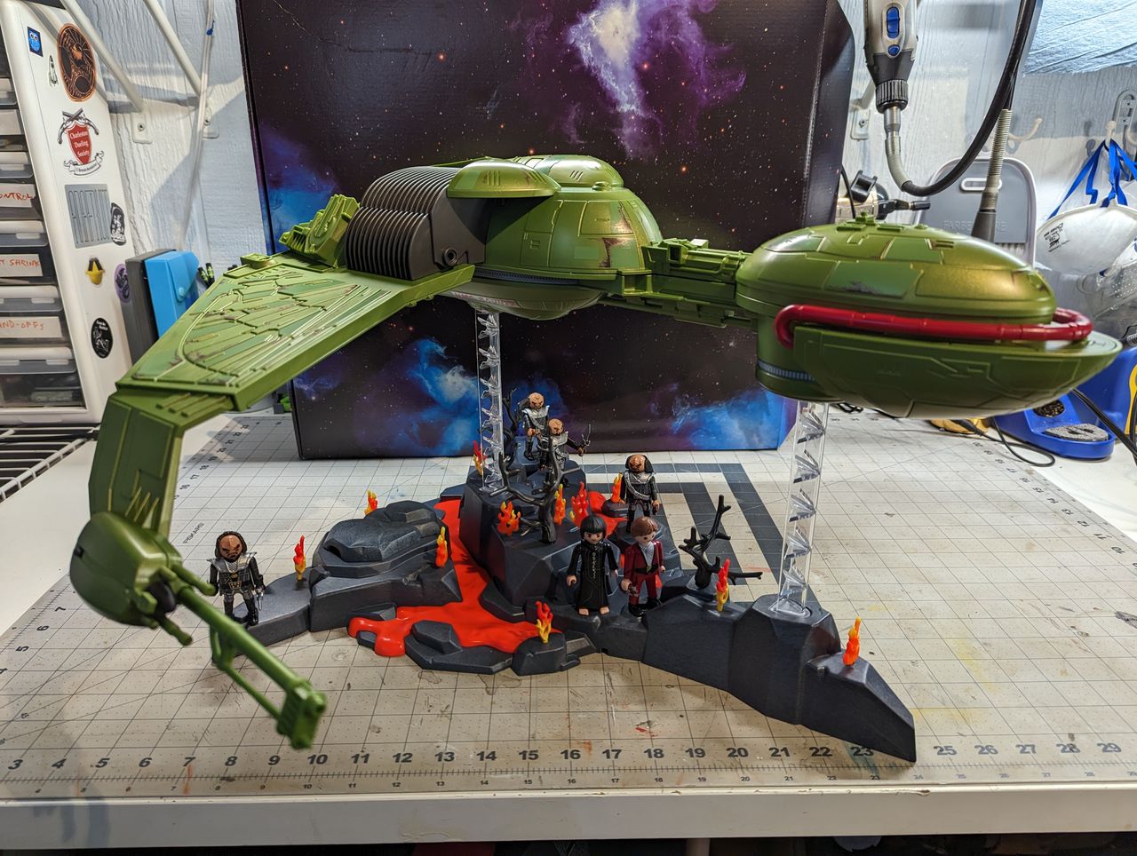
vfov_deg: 56.9
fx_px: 789
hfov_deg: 71.5
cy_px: 428
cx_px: 568
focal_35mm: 24
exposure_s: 1/60
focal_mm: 6.81
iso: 88
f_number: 1.85
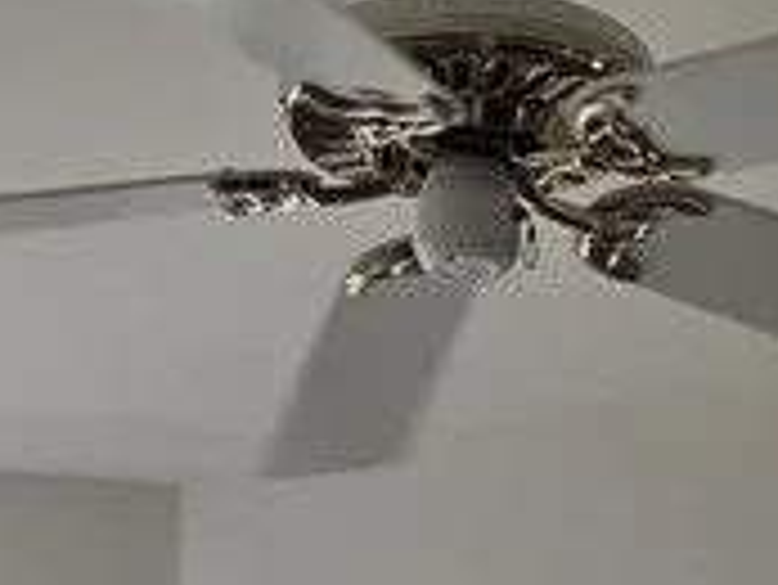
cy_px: 1629
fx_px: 3059
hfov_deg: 14.5
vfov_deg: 9.2
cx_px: 418
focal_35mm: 136
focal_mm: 5.4
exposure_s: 1/180
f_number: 1.8
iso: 40
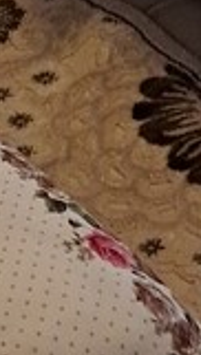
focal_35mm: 187
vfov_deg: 9.9
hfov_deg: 6.5
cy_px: -527
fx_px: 1765
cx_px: 168
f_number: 1.8
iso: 400
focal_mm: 4
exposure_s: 1/60
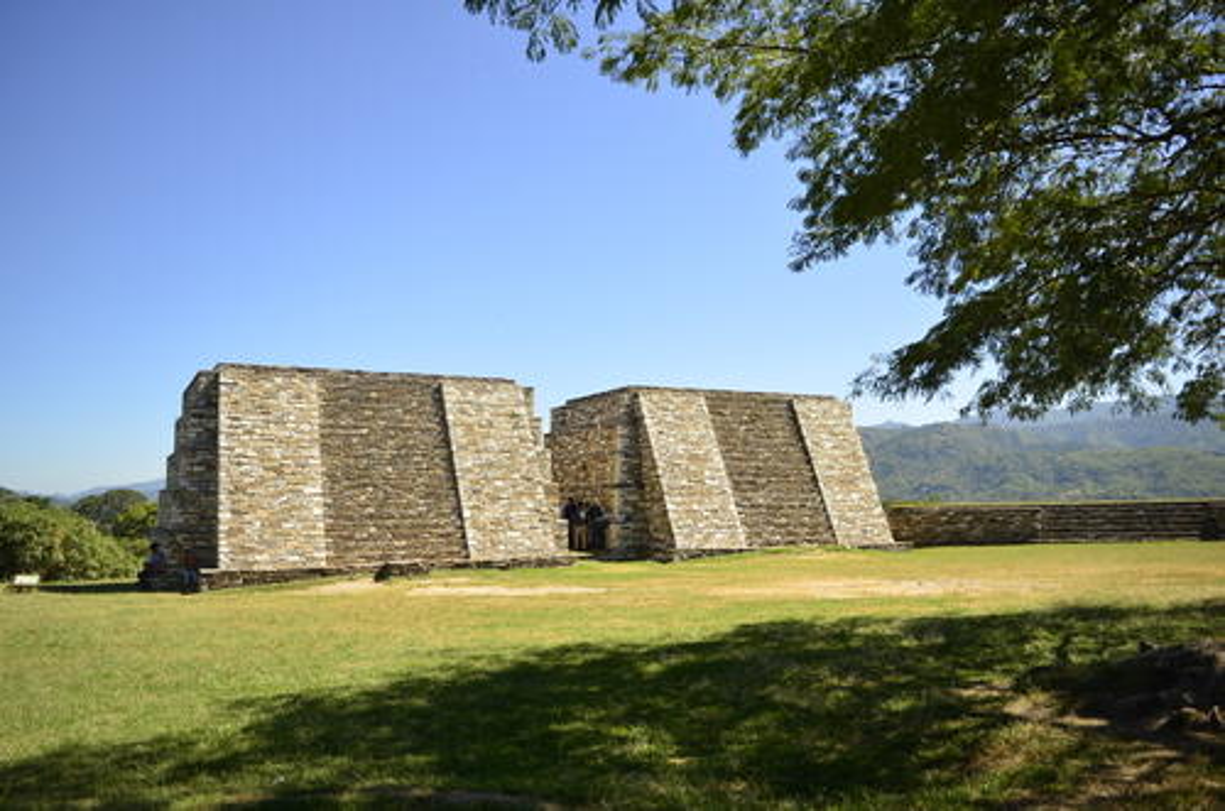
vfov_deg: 47.7
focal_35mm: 27
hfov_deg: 67.5
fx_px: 917
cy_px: 406
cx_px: 612
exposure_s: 1/2000
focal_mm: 18
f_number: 3.5
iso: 250
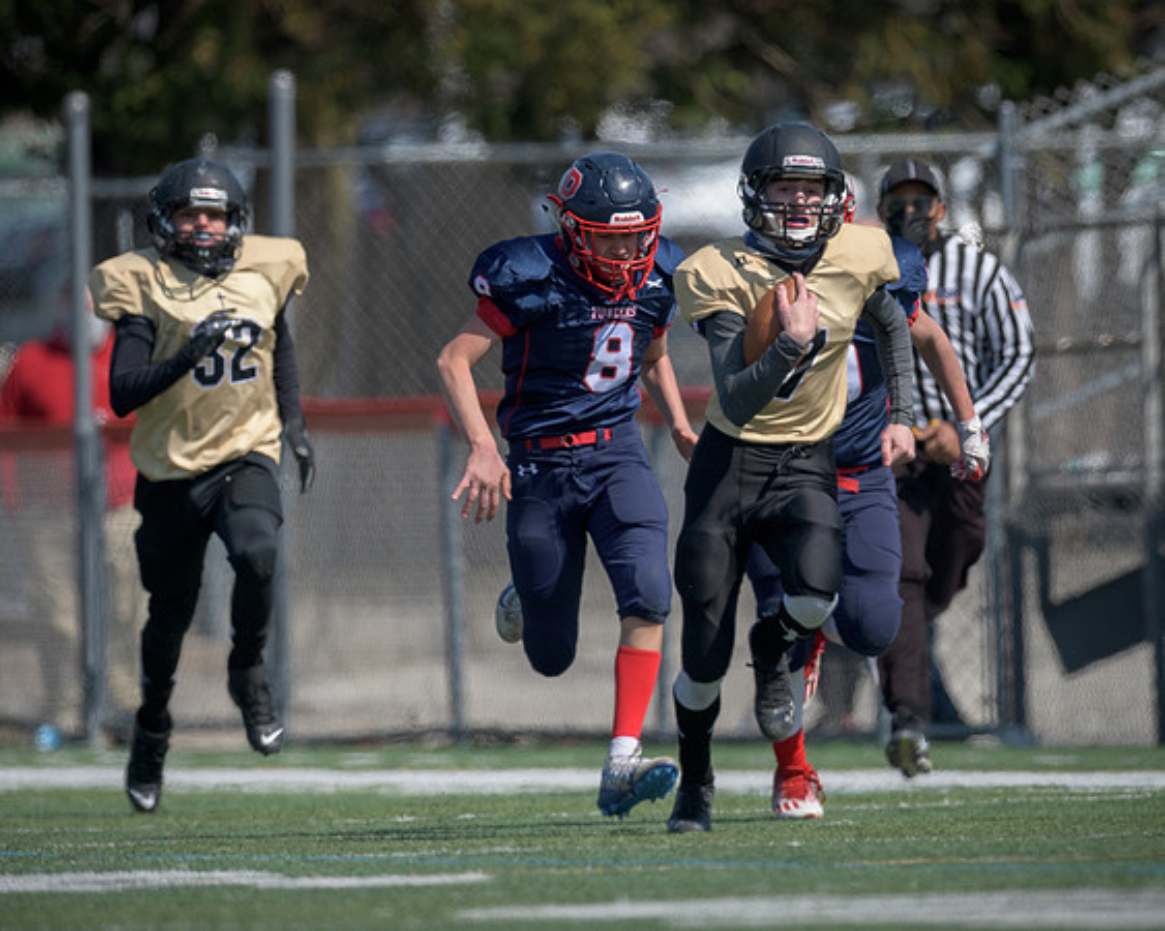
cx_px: 852
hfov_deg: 2.2
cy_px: 394
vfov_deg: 1.7
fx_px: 30831
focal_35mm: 894
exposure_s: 1/2500
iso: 250
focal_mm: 500
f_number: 4
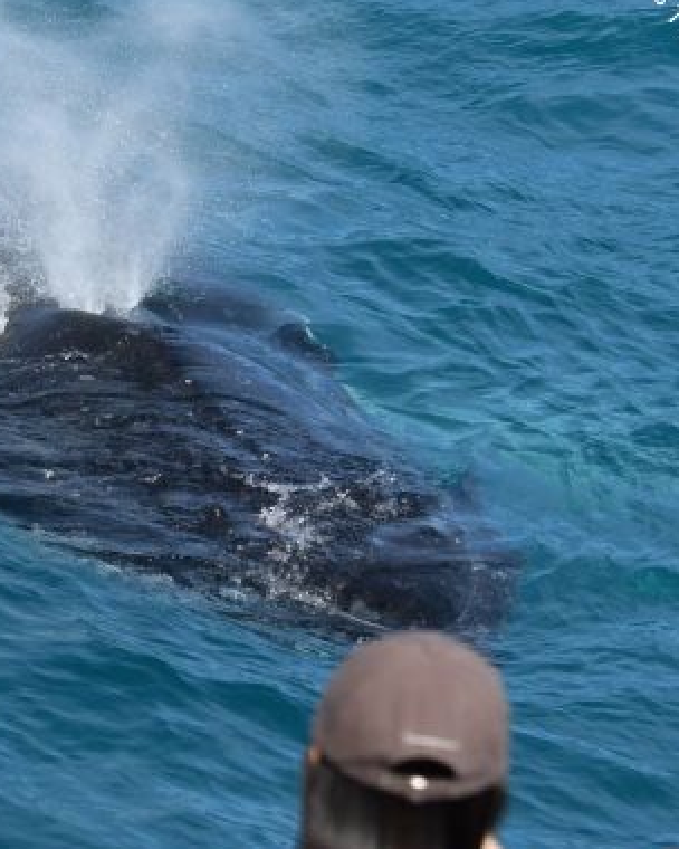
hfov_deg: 8.6
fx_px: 4471
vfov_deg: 10.8
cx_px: 45
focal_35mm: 178
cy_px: 368
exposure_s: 1/8000
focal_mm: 90
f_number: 5
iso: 800
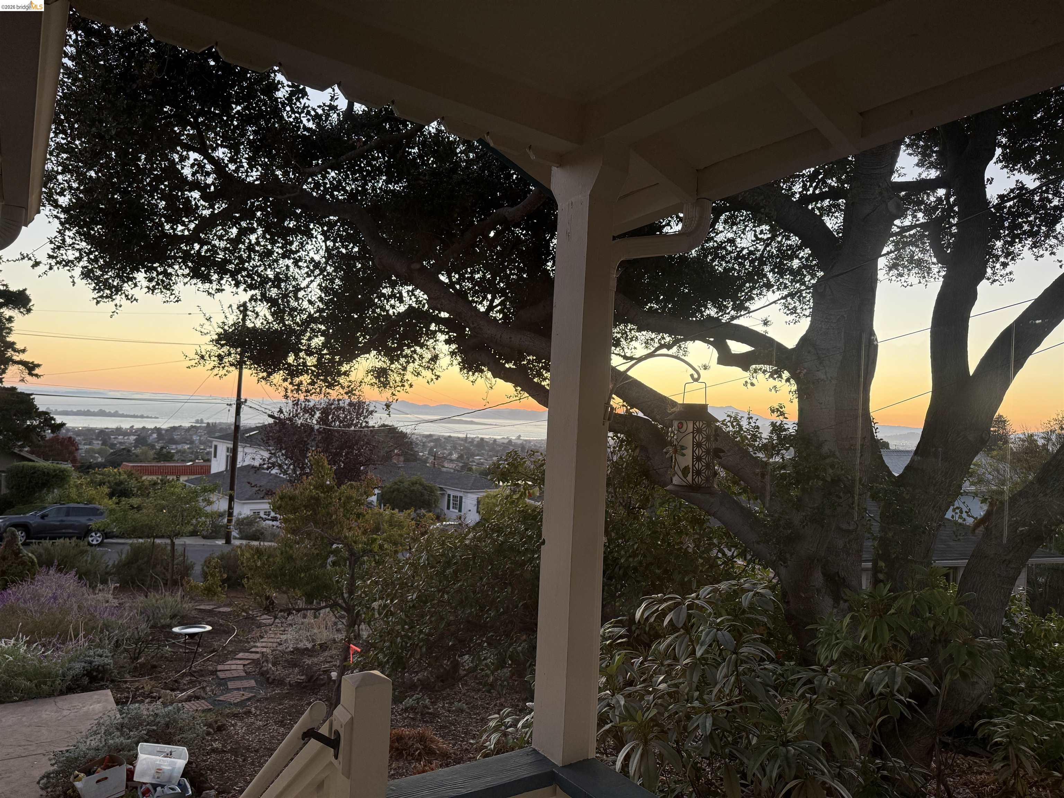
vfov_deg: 56.8
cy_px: 399
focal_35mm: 24
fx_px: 738
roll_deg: -2.8
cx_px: 532
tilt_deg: +1.6
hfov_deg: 71.6
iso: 200
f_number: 1.78
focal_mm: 6.76
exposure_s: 1/121
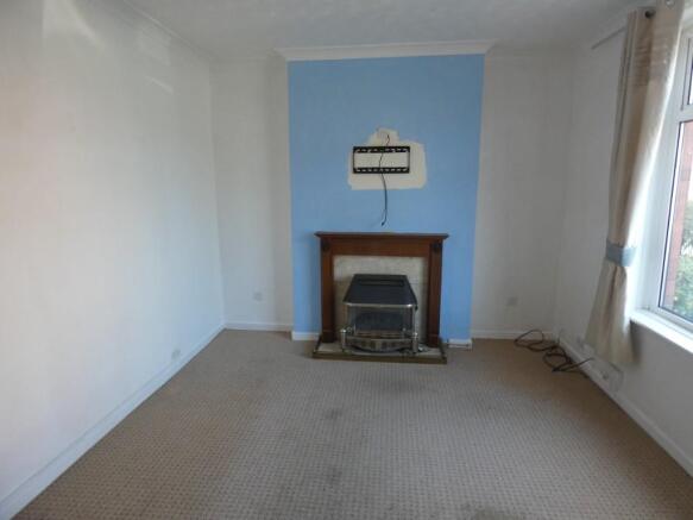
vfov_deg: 66.0
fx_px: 400
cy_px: 260
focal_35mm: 20
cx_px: 346
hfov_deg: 81.8
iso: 160
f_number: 2.8
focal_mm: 3.6
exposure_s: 1/60
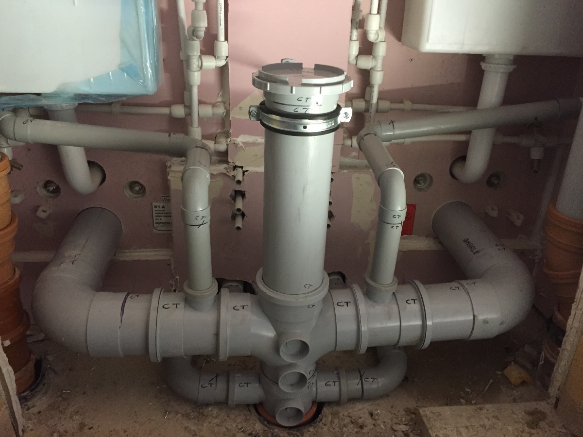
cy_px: 218
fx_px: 488
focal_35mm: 29
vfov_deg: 48.2
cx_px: 292
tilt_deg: -24.9
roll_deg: -0.8
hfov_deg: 61.7
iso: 250
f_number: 2.2
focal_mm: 4.15
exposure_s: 1/17
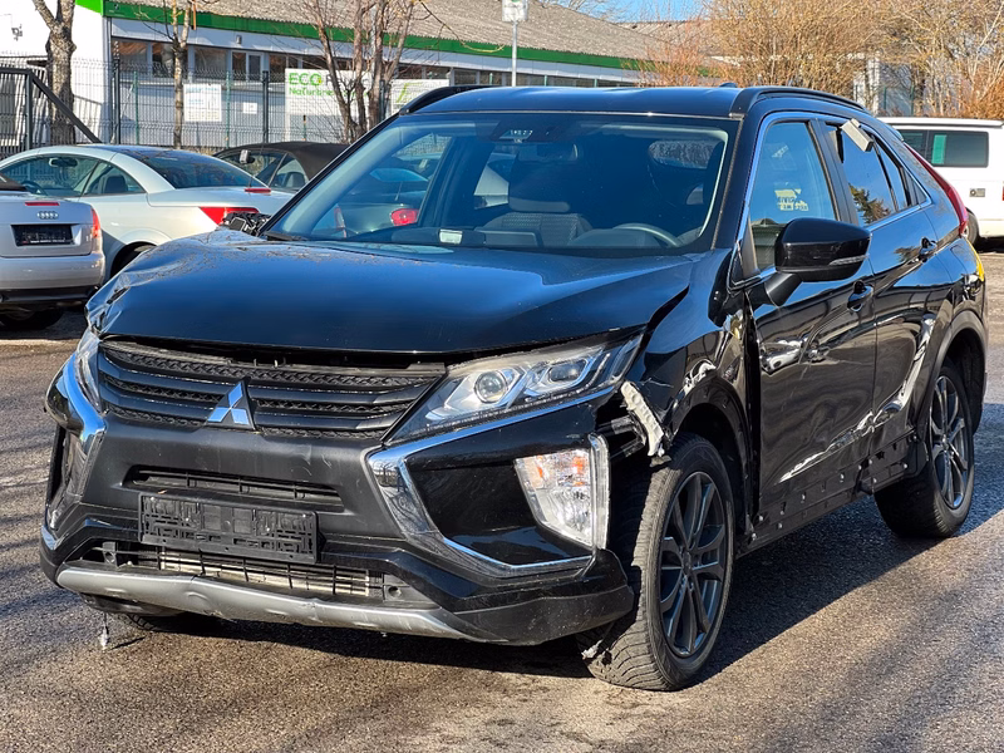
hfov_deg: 25.3
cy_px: 376
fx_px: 2233
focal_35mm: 77
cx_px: 502
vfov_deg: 19.1
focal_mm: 9
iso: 25
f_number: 2.8
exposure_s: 1/147
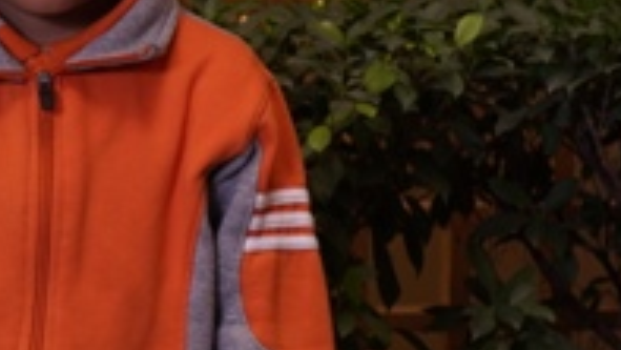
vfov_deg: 9.4
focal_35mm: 129
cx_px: 82
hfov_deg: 16.4
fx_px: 2125
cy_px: 71
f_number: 4.5
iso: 500
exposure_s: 1/125
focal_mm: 36
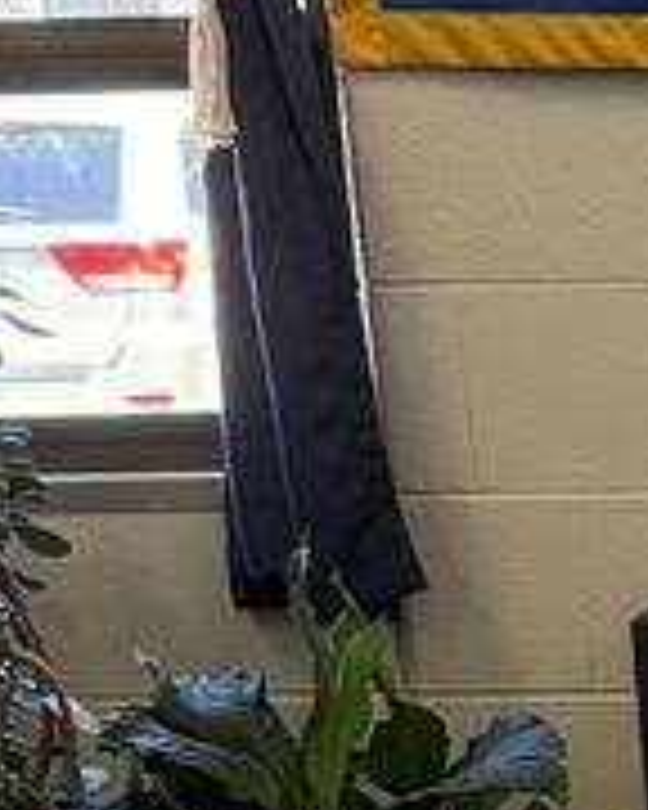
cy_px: 1022
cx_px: 1544
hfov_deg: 10.1
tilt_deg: -13.3
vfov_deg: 14.0
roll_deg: +1.3
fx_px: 3188
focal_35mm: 133
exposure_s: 1/124
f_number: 1.78
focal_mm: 6.76
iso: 200
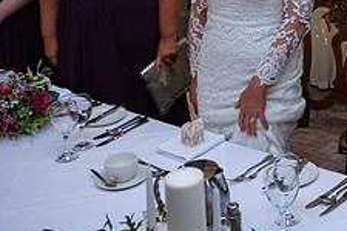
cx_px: 384
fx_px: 598
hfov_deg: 29.2
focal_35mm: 62
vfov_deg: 20.5
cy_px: -45
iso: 800
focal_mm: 24
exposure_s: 1/160
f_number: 3.5
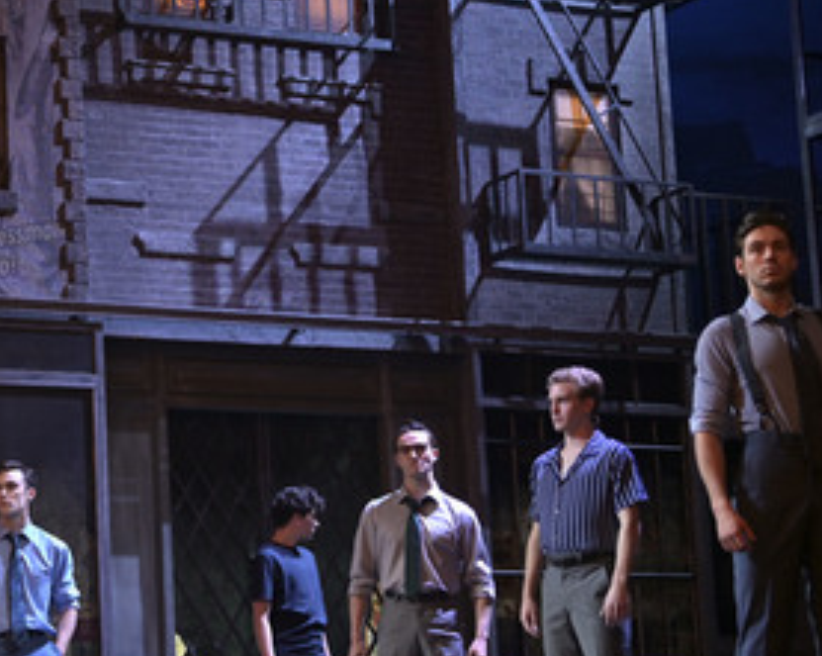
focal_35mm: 107
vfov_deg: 14.4
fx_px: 2600
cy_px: 359
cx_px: 215
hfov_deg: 17.9
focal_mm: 70
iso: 1600
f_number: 4.5
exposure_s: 1/125
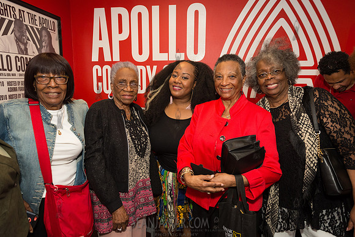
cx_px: 178
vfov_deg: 53.2
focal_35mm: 24
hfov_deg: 73.7
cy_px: 118
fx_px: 237
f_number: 4
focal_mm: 24
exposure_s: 1/500
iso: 2000
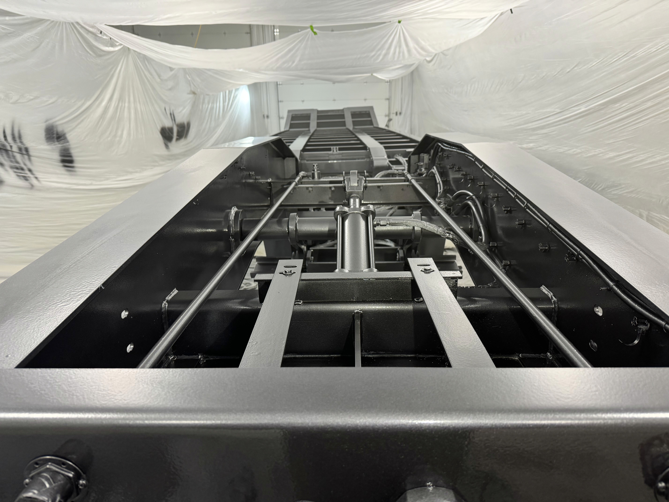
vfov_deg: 56.8
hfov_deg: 71.6
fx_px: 464
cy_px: 251
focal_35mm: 24
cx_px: 334
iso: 160
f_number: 1.78
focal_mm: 6.76
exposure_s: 1/120
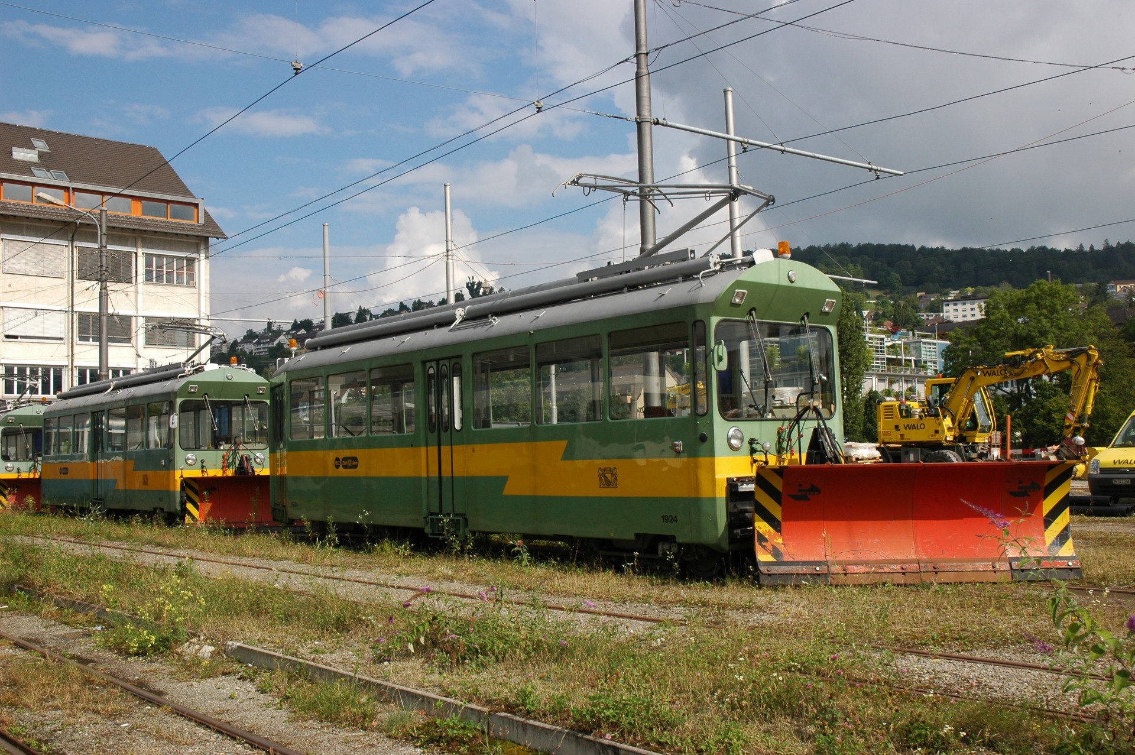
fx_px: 1134
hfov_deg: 53.2
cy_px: 378
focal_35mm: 36
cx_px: 568
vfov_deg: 36.8
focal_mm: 24
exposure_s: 1/400
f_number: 10
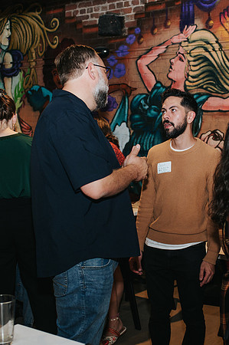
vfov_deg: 37.2
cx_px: 182
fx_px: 511
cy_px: 174
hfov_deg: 24.8
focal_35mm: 53
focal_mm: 35
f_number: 2.8
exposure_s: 1/200
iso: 800
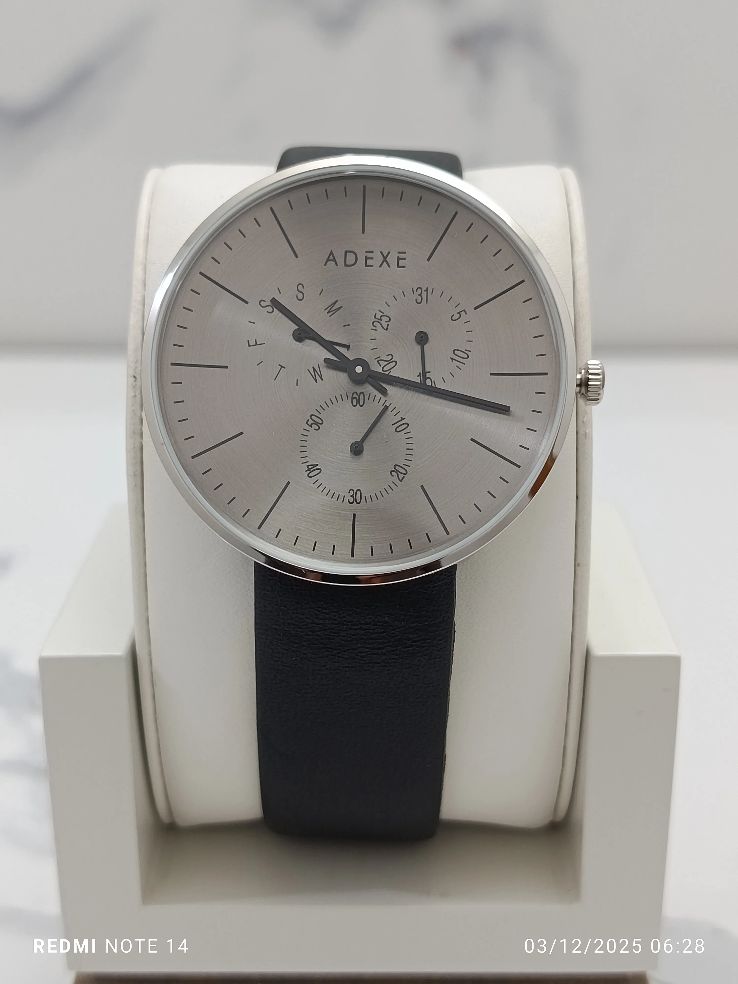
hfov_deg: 30.3
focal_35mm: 48
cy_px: 492
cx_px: 369
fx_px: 1364
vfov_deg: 39.7
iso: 454
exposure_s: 1/100
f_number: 1.7
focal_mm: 5.24
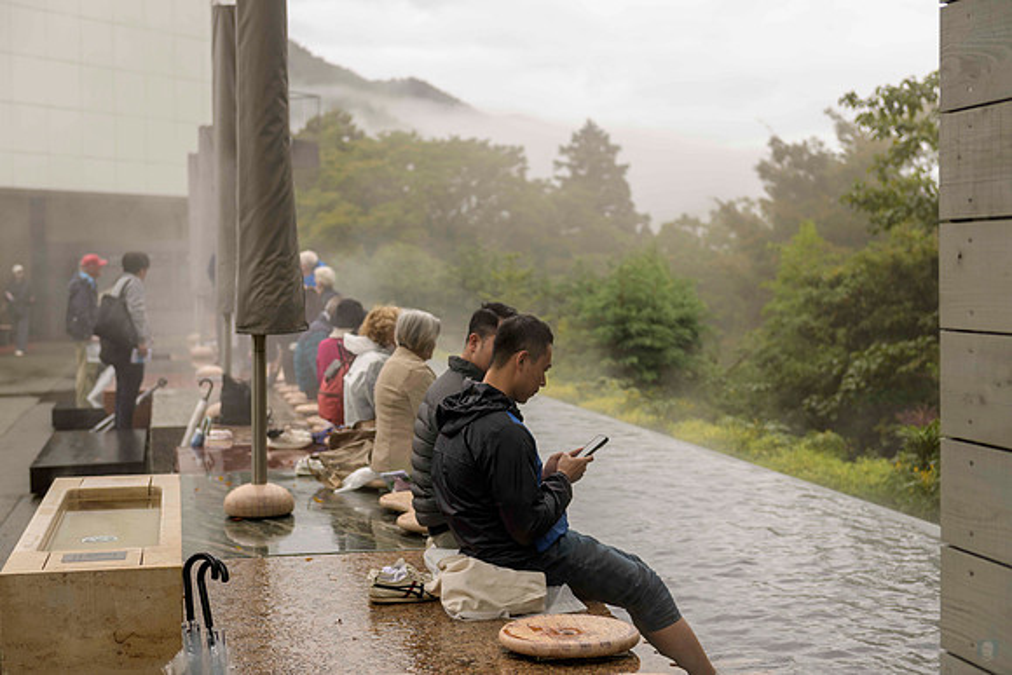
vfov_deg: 24.2
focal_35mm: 56
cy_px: 338
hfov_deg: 35.6
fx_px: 1575
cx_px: 506
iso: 64
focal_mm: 56
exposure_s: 1/160
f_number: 4
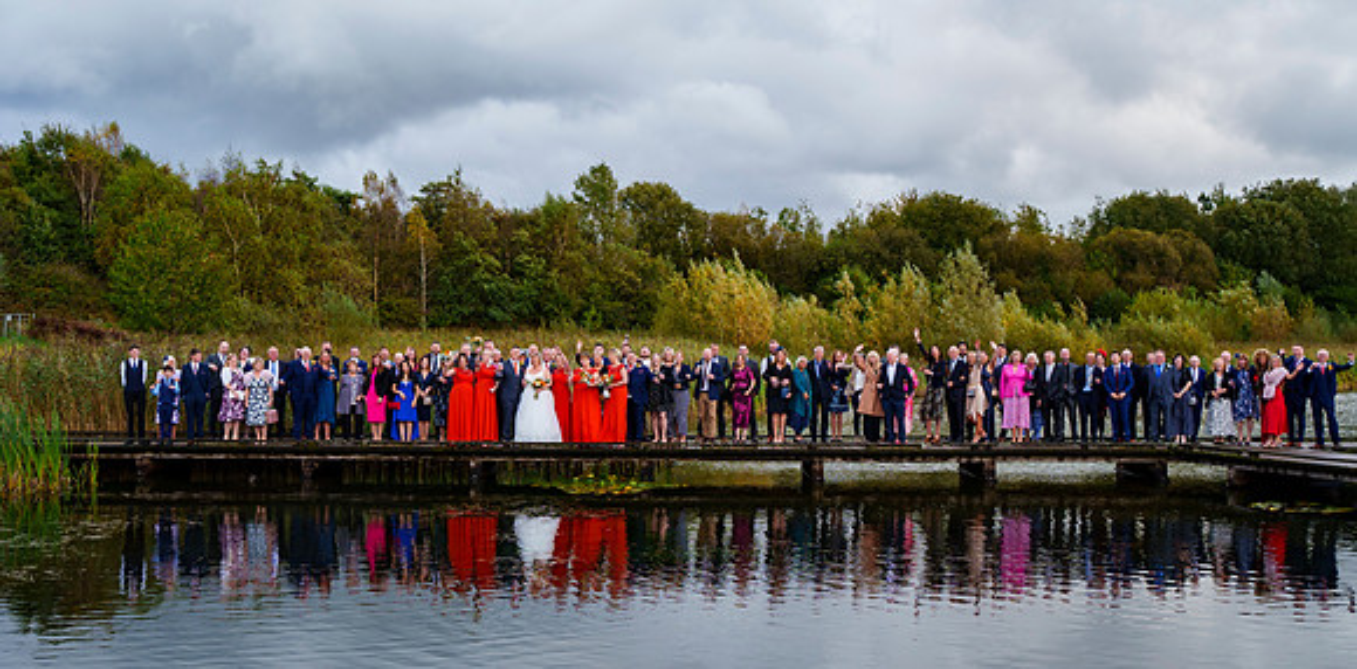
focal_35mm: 39
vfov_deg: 27.6
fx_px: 1362
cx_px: 637
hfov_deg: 52.9
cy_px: 316
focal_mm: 34
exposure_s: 1/640
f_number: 4.5
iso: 250
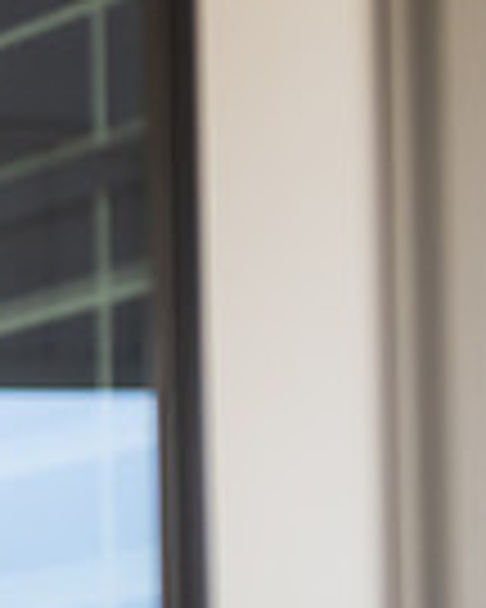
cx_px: -640
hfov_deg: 5.2
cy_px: 493
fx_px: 5214
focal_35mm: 290
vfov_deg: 6.7
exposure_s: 1/400
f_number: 2.8
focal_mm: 70
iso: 400
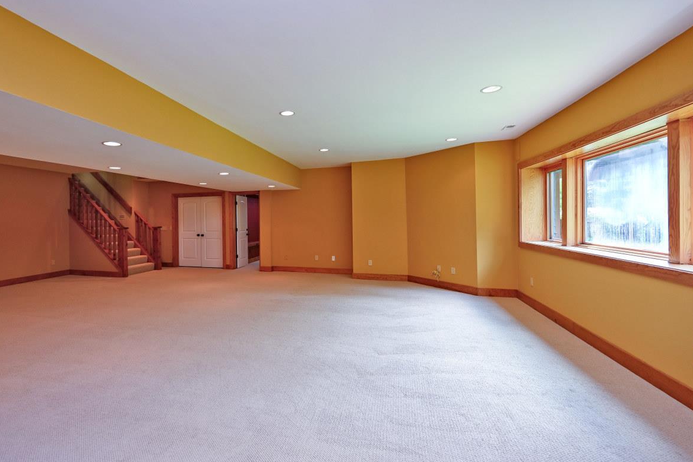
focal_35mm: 18
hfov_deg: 88.3
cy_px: 220
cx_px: 263
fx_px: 346
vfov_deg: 67.3
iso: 280
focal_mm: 14
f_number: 4
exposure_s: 1/60
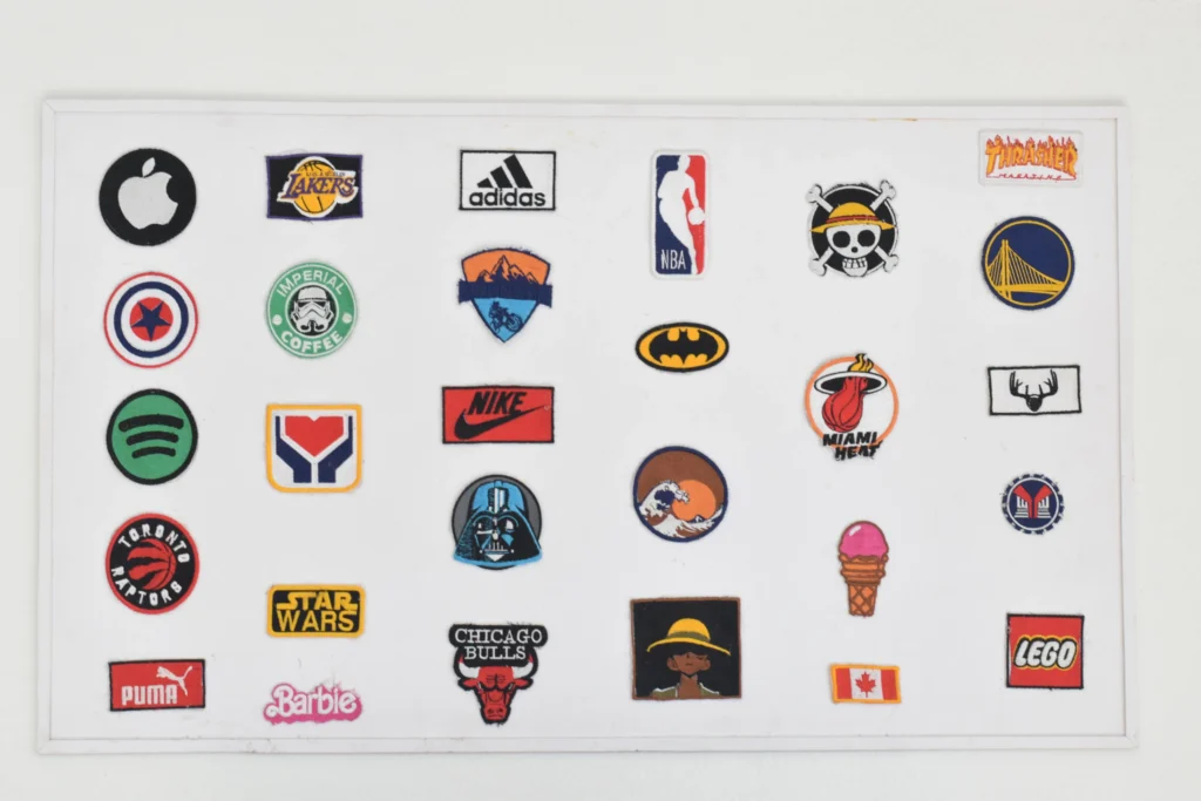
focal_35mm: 75
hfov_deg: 27.0
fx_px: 2502
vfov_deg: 18.2
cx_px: 600
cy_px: 400
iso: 1600
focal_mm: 50
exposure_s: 1/125
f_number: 4.5
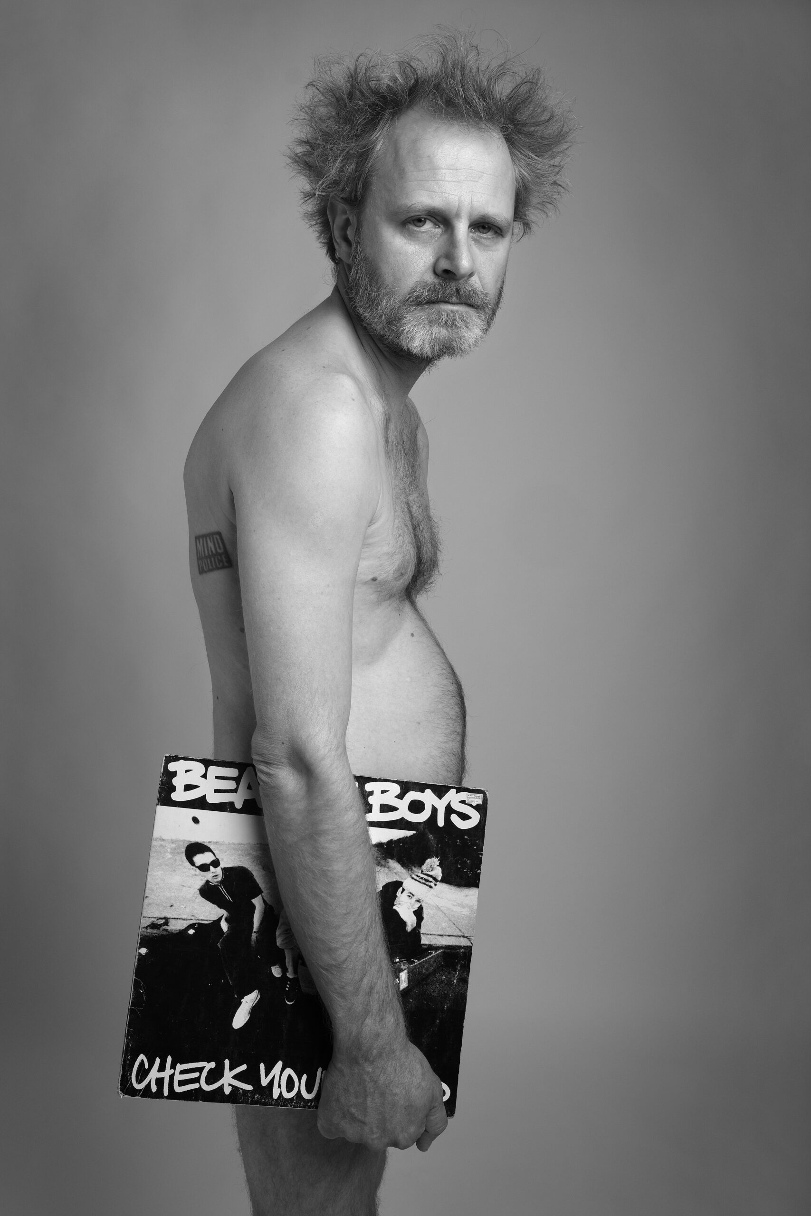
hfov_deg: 37.9
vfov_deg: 54.4
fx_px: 1182
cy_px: 608
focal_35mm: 35
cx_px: 406
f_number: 11
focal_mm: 23
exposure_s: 1/200
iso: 160
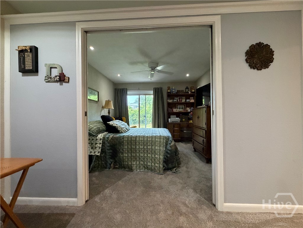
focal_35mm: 14
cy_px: 114
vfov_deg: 85.7
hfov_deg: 102.1
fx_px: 123
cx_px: 152
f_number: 2.2
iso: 500
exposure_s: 1/60
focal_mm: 2.22
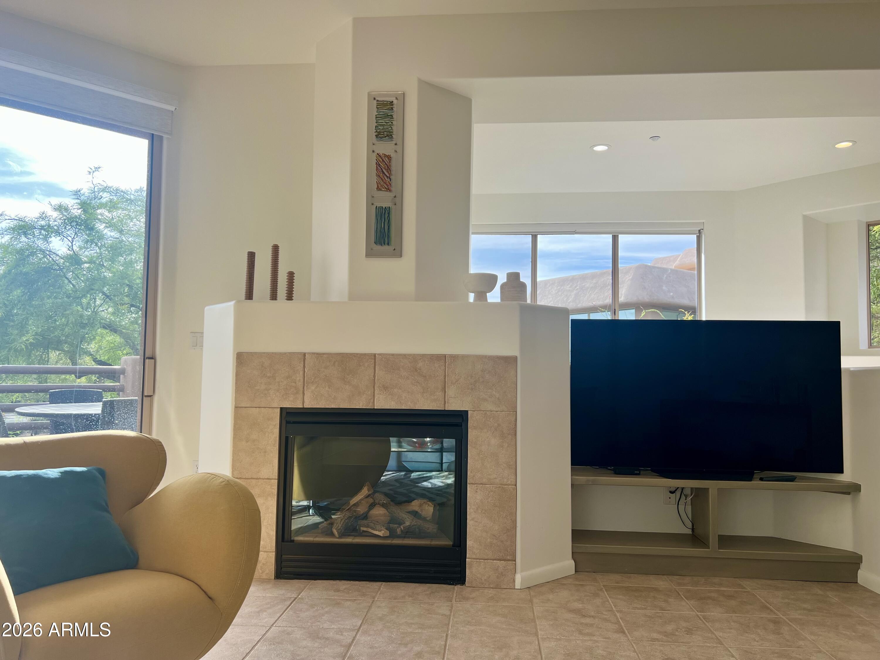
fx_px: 661
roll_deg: -0.8
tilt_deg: +3.3
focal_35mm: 26
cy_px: 330
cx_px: 440
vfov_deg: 53.1
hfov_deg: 67.3
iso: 50
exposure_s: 1/705
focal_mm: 5.7
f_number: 1.5
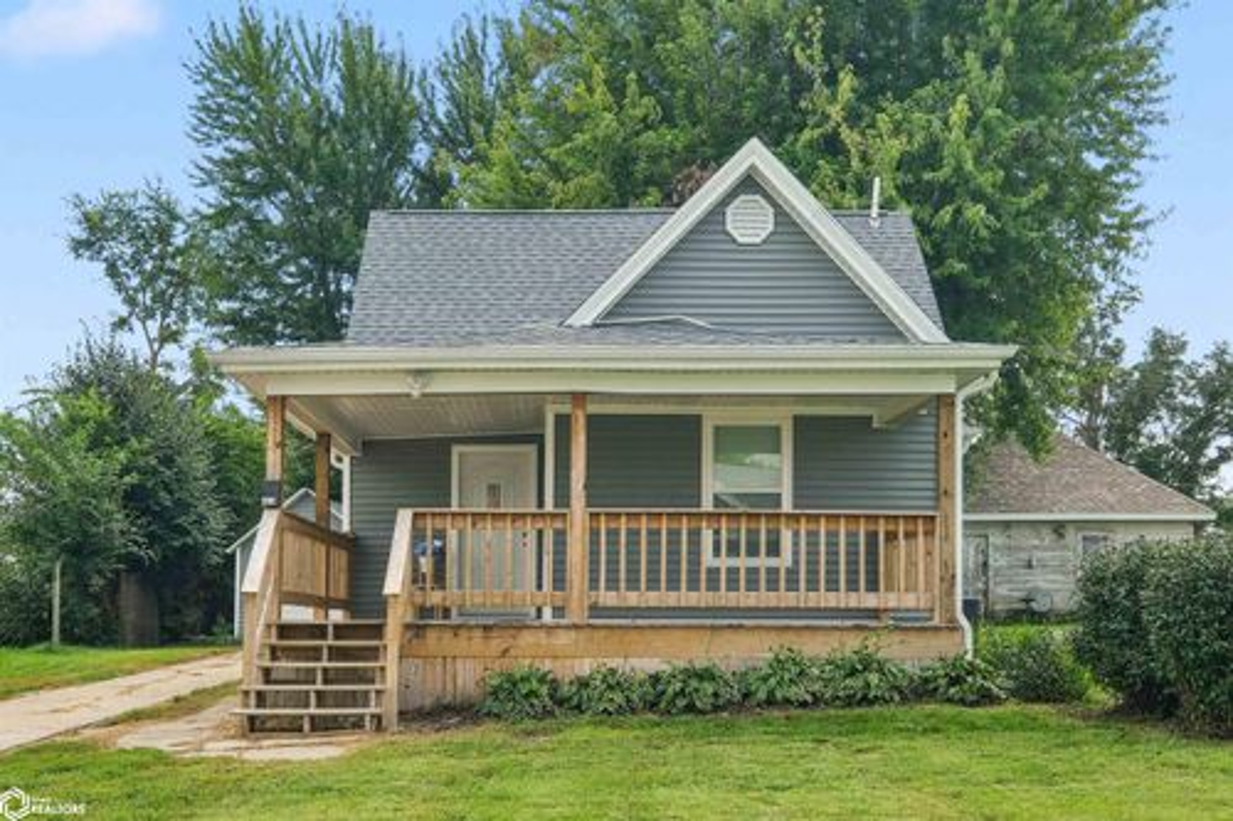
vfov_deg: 43.6
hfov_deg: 61.9
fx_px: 1027
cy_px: 410
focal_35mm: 30
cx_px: 616
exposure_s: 1/105
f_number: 9
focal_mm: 20
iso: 400
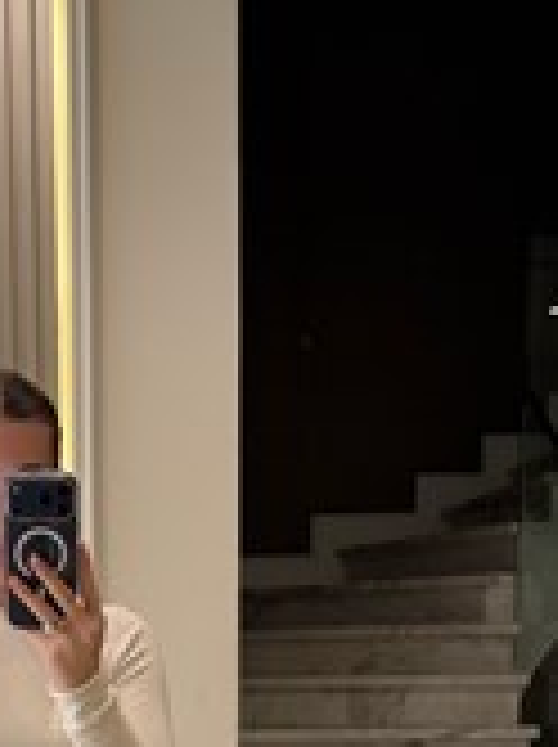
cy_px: 824
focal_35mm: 58
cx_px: 36
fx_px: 1250
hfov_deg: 24.3
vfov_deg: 29.9
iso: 200
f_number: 1.78
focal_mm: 6.76
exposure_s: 1/89
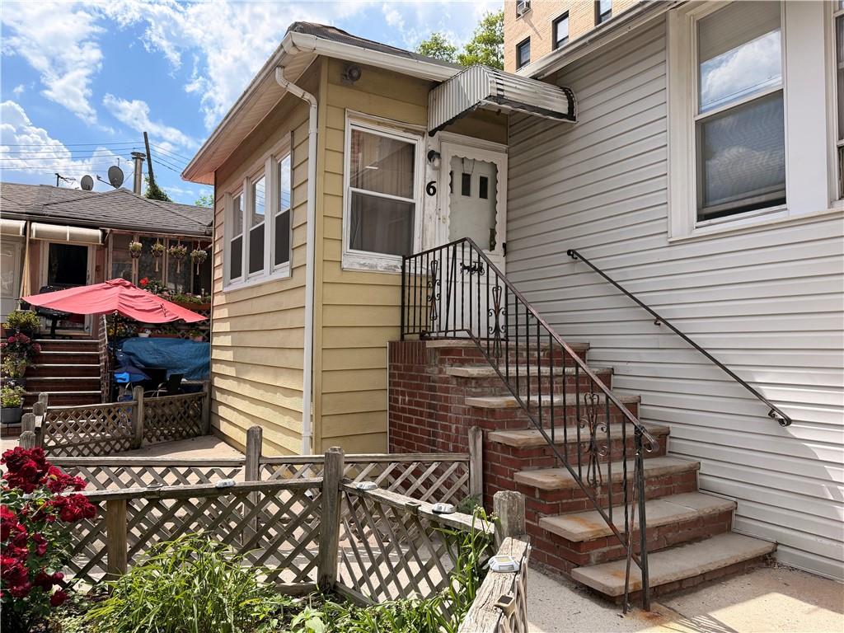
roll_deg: -0.2
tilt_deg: +3.3
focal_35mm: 24
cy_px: 316
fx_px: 585
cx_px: 422
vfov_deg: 56.8
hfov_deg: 71.6
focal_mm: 6.76
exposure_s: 1/4673
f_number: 1.78
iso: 125
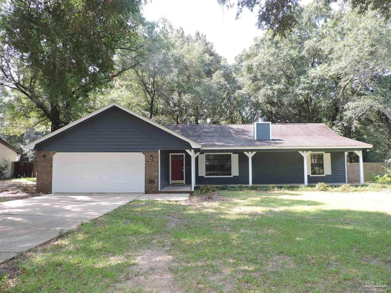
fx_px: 271
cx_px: 196
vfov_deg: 56.8
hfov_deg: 71.6
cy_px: 146
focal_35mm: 24
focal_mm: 4.3
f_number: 3
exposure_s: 1/500
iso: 400
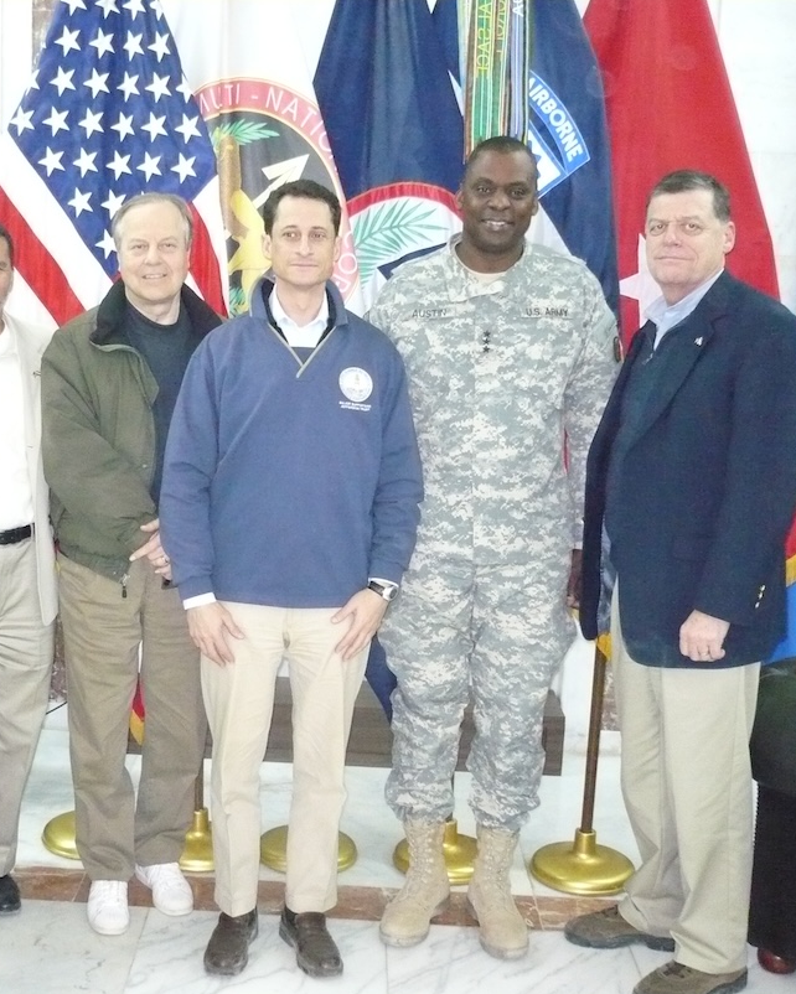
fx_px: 1354
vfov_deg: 40.3
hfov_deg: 32.3
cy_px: 499
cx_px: 234
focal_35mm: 46
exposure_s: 1/30
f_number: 2.8
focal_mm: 5.8
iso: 640
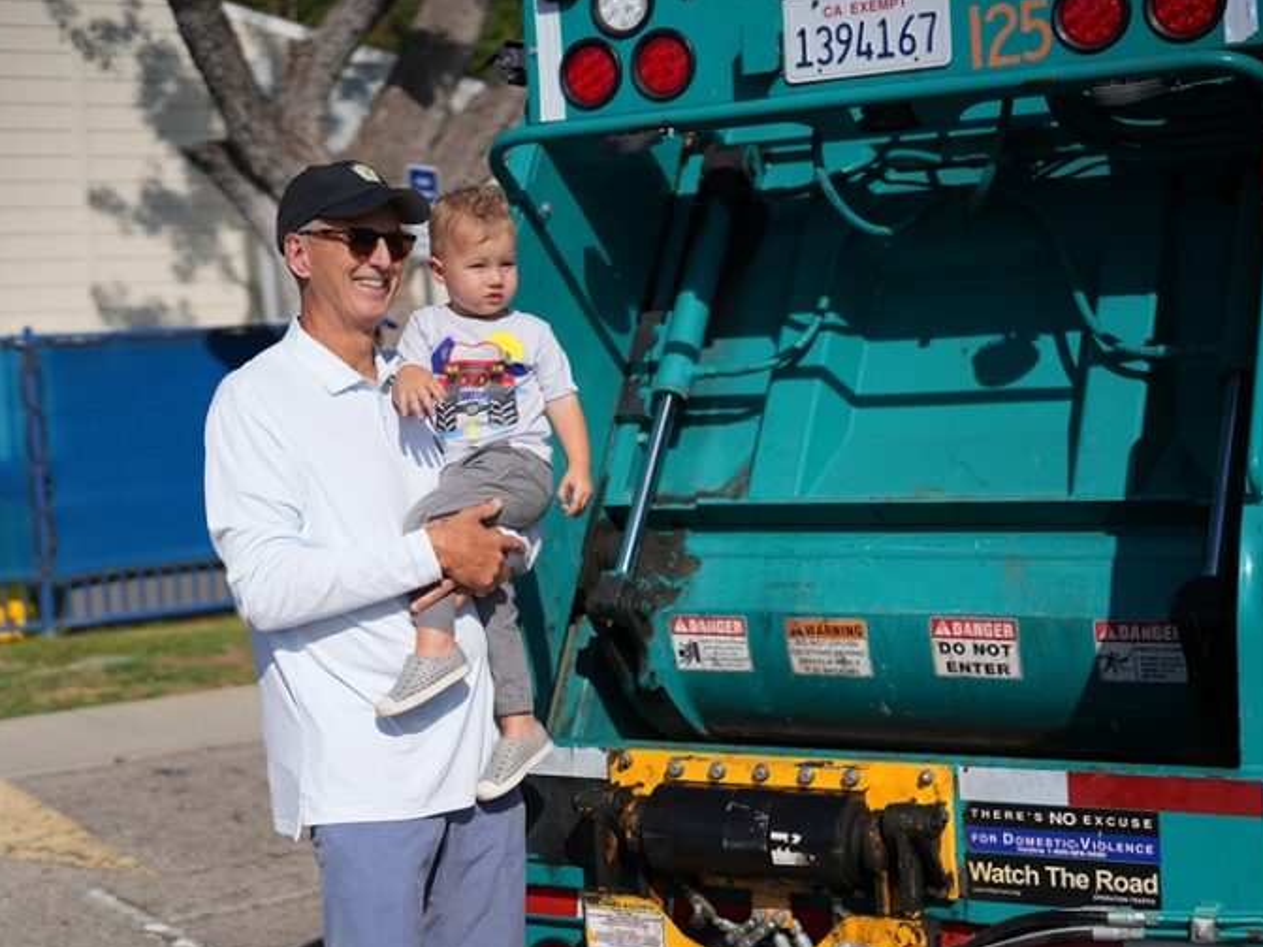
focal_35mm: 55
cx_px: 553
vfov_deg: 26.6
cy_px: 476
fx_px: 2006
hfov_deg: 34.9
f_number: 2
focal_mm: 50
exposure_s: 1/6400
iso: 100
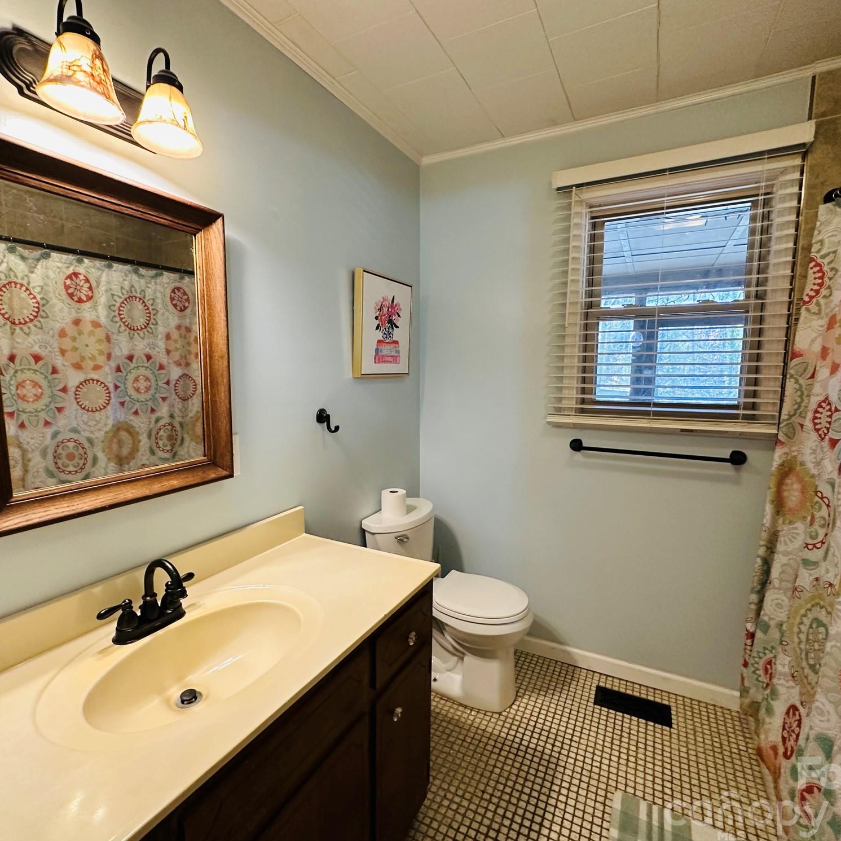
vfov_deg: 84.0
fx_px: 467
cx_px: 406
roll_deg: +0.1
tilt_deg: -7.6
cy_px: 429
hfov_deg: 83.9
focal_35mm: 17
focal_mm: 2.22
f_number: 2.2
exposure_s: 1/60
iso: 320
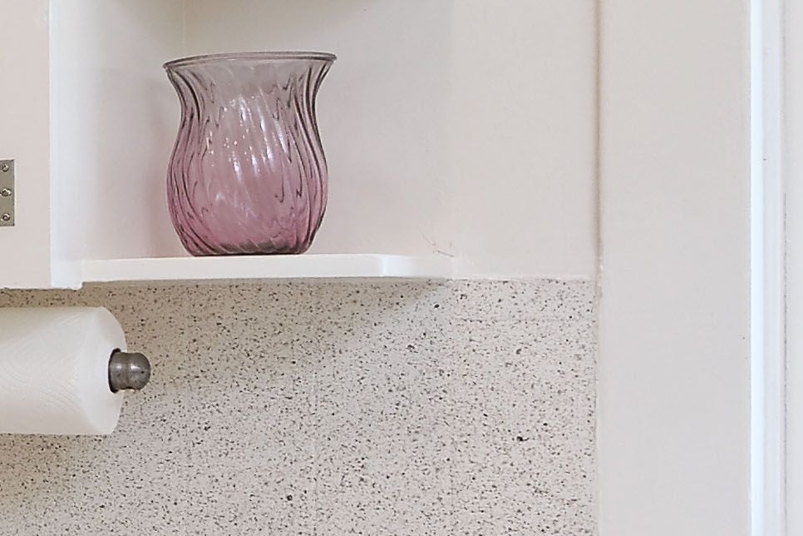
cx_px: -1769
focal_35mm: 122
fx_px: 2721
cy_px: 400
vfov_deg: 11.2
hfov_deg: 10.4
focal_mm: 16
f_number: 6.3
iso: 200
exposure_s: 1/30
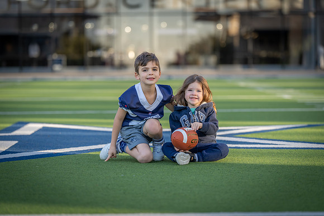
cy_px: 108
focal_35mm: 126
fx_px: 1134
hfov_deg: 16.3
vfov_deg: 10.9
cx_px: 162
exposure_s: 1/400
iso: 100
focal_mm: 126
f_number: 2.8
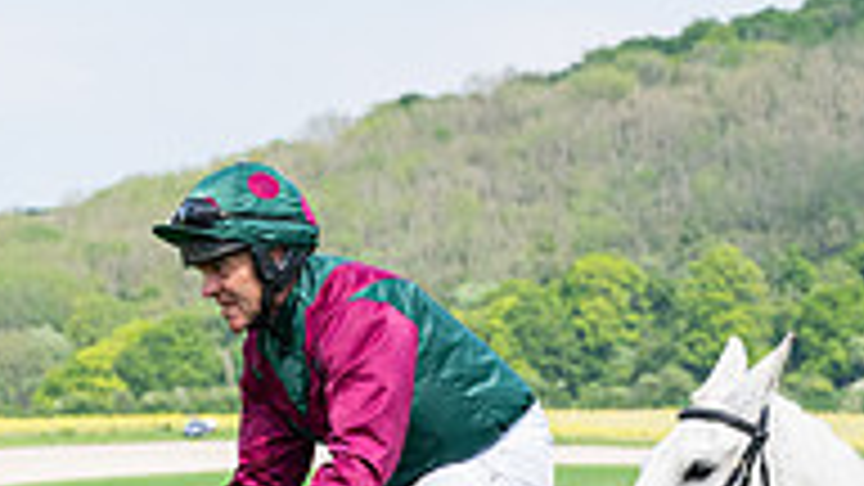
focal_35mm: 345
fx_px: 7904
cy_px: 711
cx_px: 855
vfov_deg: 3.5
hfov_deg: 6.2
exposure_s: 1/2000
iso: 400
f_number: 5
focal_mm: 70
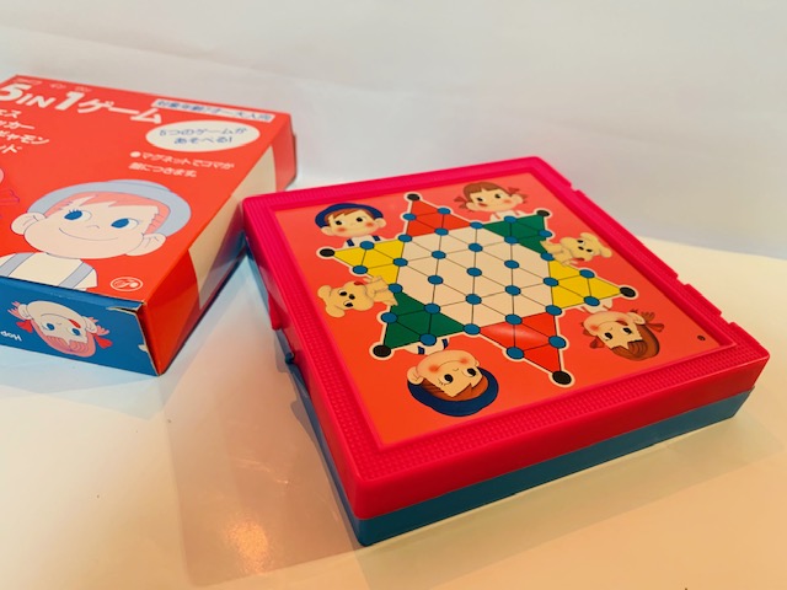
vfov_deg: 53.1
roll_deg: -5.2
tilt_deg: -36.3
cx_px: 394
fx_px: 591
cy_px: 295
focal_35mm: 26
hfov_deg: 67.3
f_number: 1.8
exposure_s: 1/50
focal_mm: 4.25
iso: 250
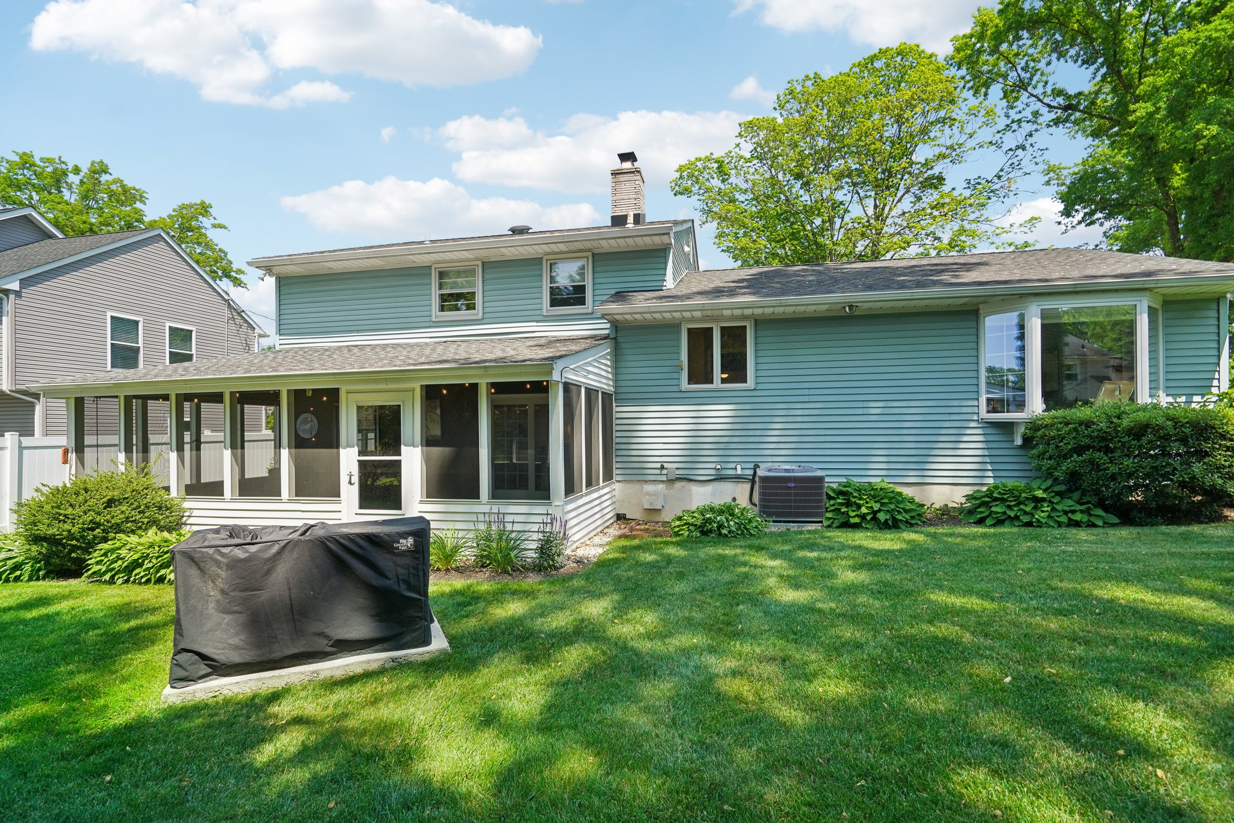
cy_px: 412
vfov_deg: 73.8
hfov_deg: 96.7
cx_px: 617
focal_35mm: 16
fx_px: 548
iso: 400
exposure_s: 1/100
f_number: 8
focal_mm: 16
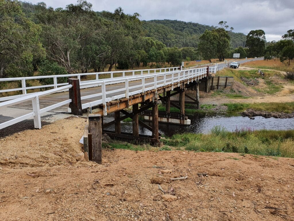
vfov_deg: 53.1
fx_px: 221
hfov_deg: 67.3
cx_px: 147
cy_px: 110
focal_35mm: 26
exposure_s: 1/219
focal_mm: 4.32
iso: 50
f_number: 2.4
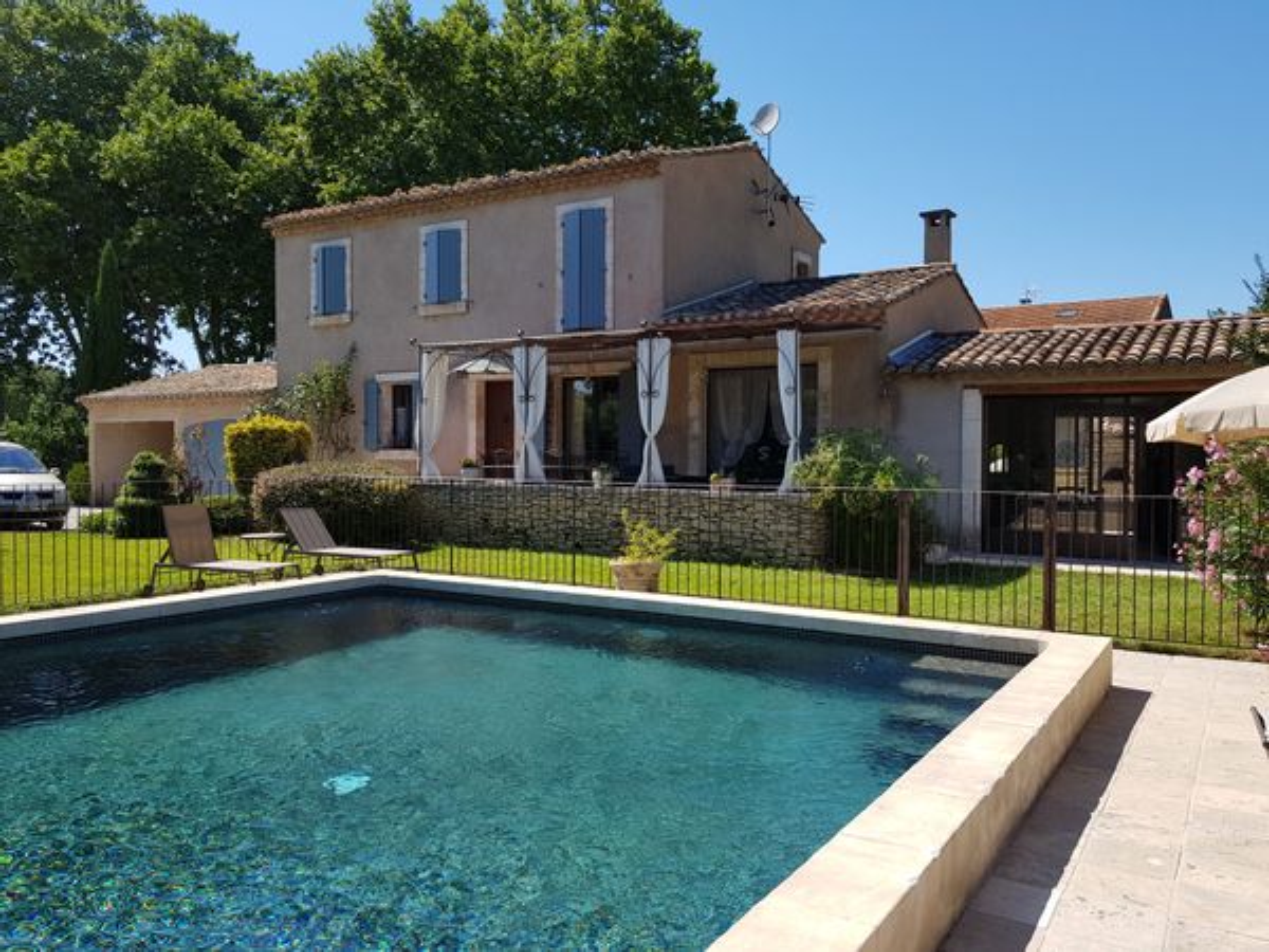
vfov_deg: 53.1
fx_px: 953
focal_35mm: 26
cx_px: 634
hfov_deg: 67.3
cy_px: 476
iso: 40
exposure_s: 1/1772
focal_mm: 4.2
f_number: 1.7
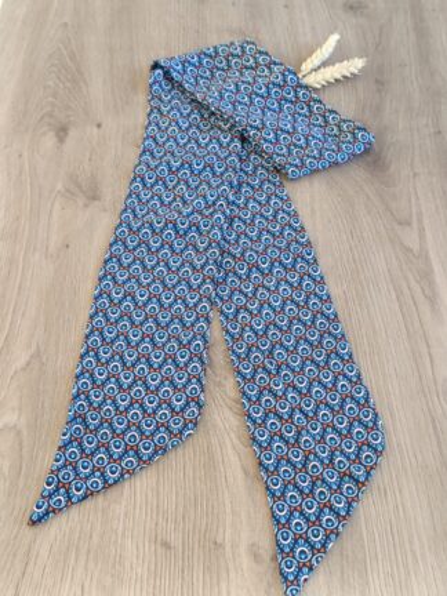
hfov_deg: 28.0
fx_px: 895
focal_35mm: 52
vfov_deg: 36.8
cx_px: 224
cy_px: 298
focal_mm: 4.94
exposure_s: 1/101
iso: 408
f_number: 1.5
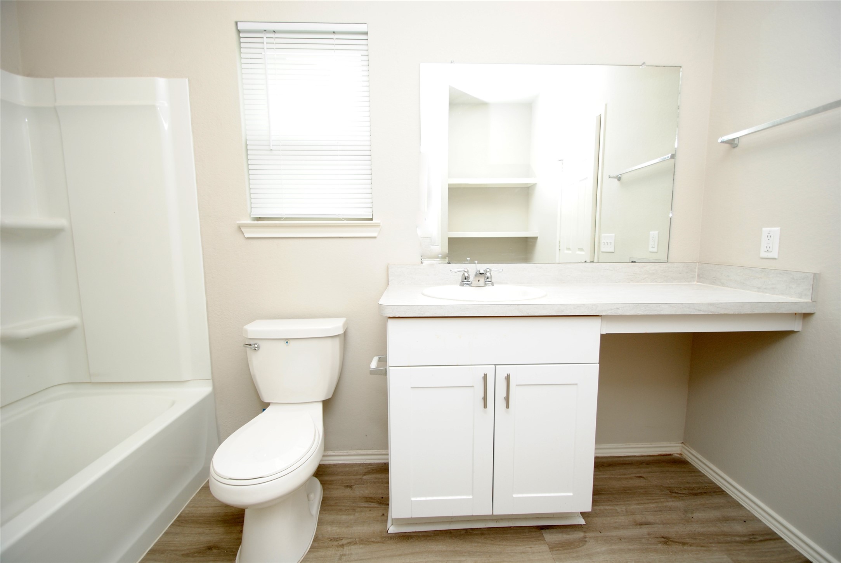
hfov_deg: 100.3
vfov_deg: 77.5
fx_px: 351
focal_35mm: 15
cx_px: 420
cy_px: 282
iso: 200
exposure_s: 1/60
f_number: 4
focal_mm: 10
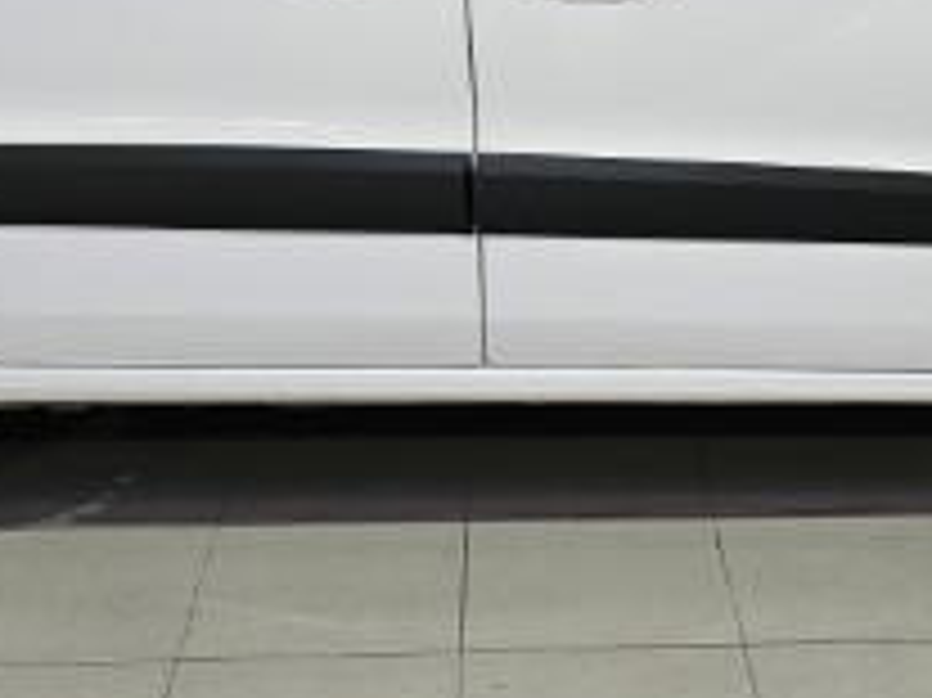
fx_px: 1910
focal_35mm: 71
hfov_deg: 27.4
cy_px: 45
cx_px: 545
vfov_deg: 20.2
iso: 80
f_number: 1.7
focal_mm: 6.3
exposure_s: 1/190
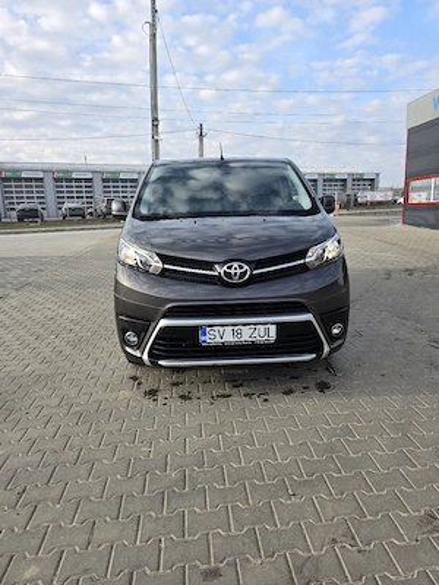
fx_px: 389
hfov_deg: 58.9
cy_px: 292
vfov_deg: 73.9
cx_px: 220
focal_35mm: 23
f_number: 1.7
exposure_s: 1/222
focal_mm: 6.3
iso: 12
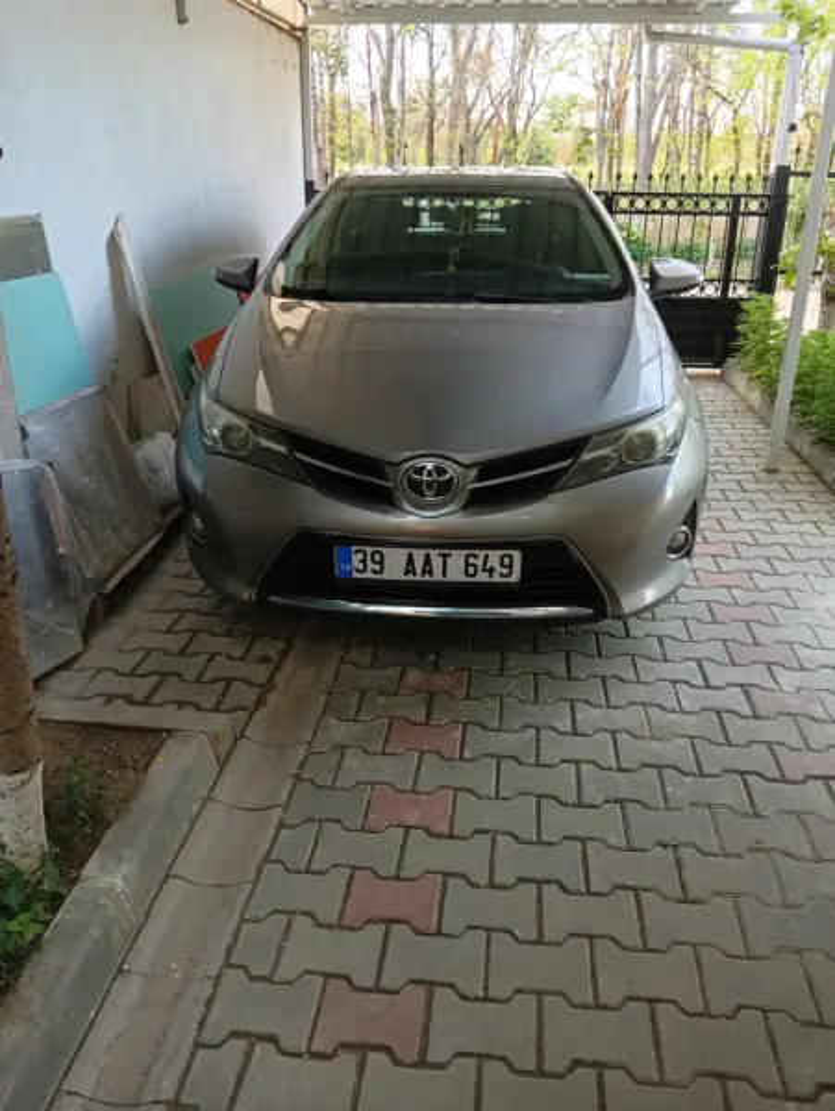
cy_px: 556
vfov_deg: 67.3
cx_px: 418
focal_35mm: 26
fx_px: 835
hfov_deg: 53.1
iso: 172
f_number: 1.8
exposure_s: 1/33.3
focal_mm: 3.96
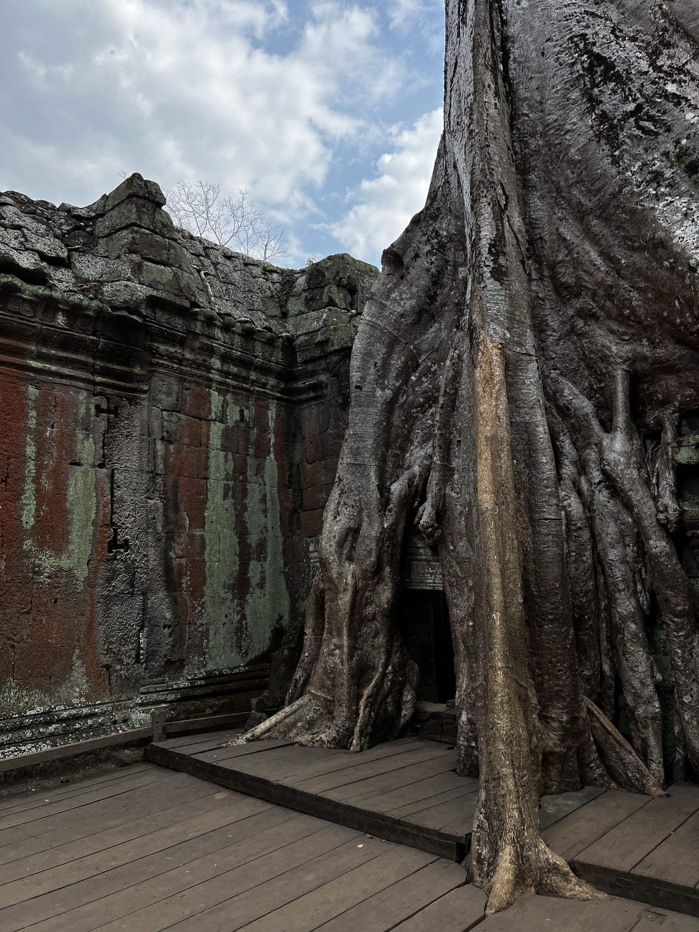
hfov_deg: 53.1
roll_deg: +1.3
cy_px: 466
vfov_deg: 67.3
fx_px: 700
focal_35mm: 26
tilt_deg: +9.9
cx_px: 350
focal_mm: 5.7
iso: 50
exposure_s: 1/3831
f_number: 1.5
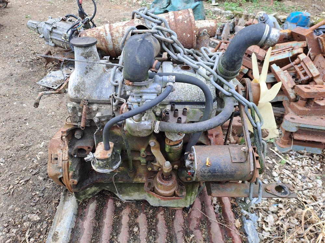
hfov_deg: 69.4
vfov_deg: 54.9
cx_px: 162
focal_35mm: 25
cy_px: 122
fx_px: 235
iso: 32
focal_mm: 4.65
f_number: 1.8
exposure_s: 1/143
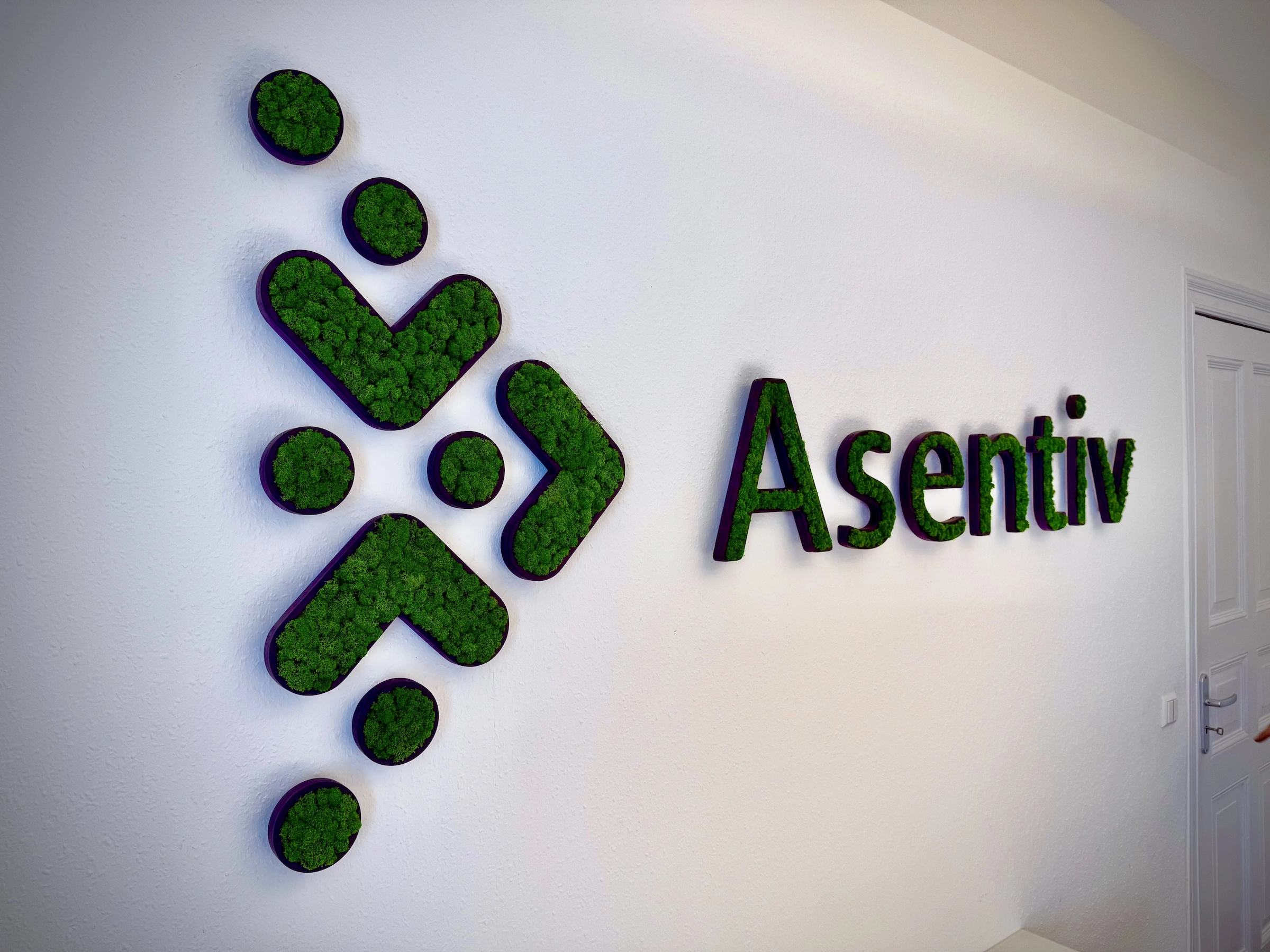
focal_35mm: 24
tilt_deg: -0.2
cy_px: 476
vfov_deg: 56.8
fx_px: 881
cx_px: 635
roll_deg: +0.7
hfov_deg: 71.6
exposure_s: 1/121
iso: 64
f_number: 1.78
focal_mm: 6.76
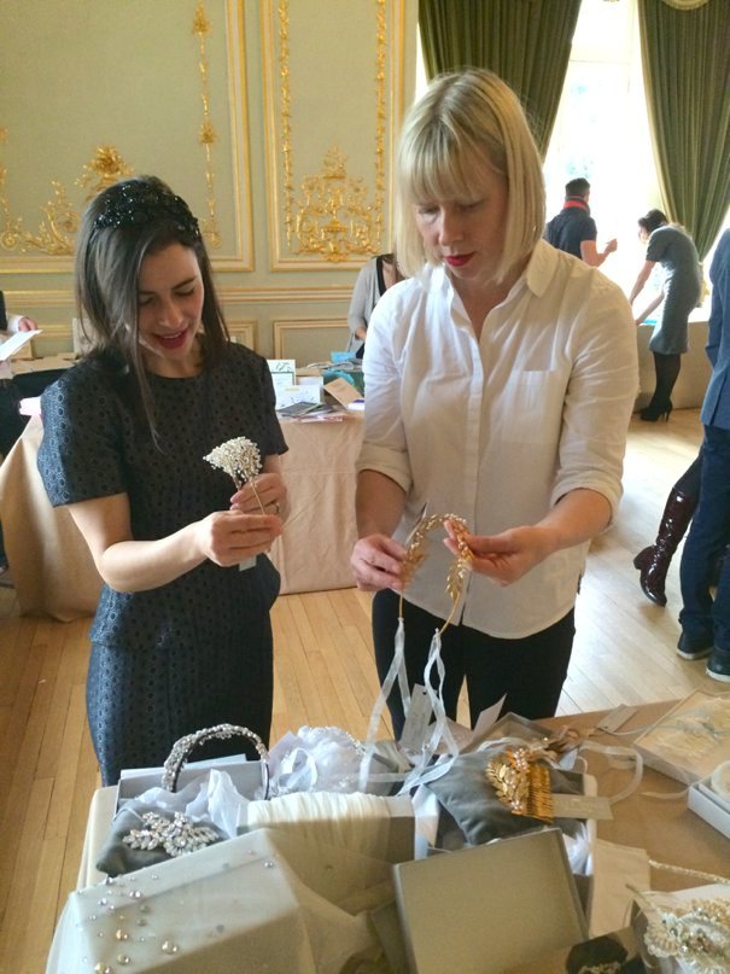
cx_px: 365
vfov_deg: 61.7
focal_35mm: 29
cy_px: 487
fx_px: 816
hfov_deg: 48.2
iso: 250
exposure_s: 1/30
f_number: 2.2
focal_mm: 4.15
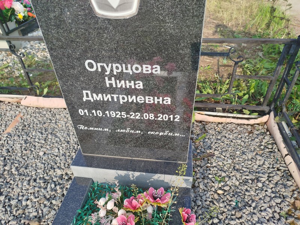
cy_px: 112
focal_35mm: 24
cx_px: 150
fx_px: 208
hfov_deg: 71.6
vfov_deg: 56.8
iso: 50
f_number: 1.7
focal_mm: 5.31
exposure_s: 1/555
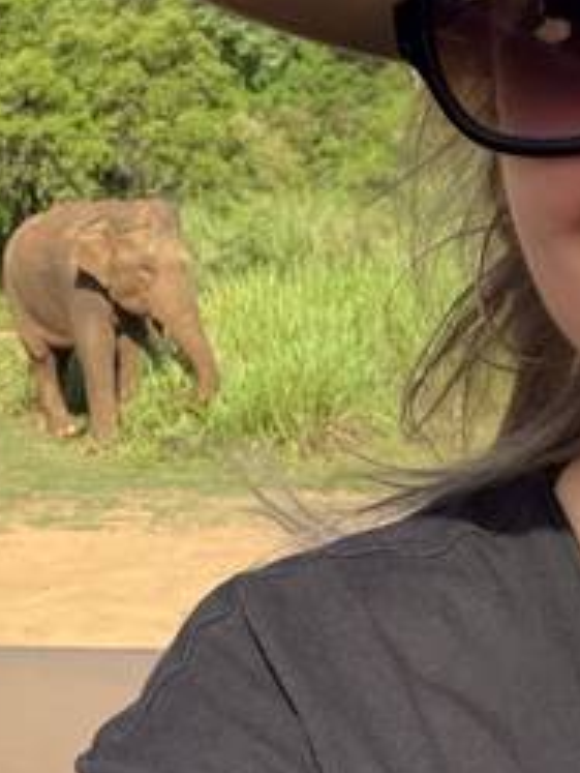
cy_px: 140
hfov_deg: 19.1
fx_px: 1719
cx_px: 248
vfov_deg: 24.9
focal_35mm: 77
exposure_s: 1/590
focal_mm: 2.71
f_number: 1.9
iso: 32
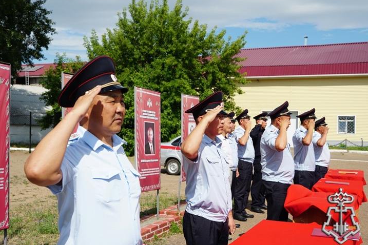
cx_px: 181
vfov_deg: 29.5
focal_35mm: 46
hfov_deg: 43.1
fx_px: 465
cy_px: 120
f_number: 5
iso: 100
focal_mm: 29
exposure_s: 1/800
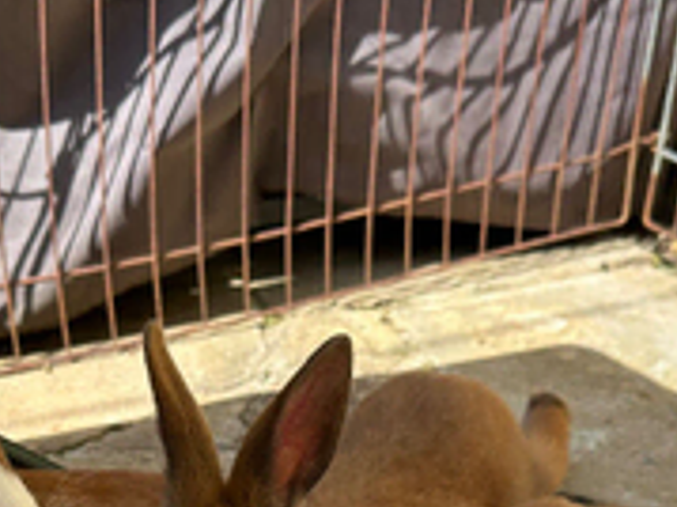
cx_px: 293
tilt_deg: -30.2
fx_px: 1231
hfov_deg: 30.7
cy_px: 607
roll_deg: +1.1
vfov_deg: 21.6
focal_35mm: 63
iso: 80
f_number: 1.78
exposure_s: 1/1664
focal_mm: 6.86
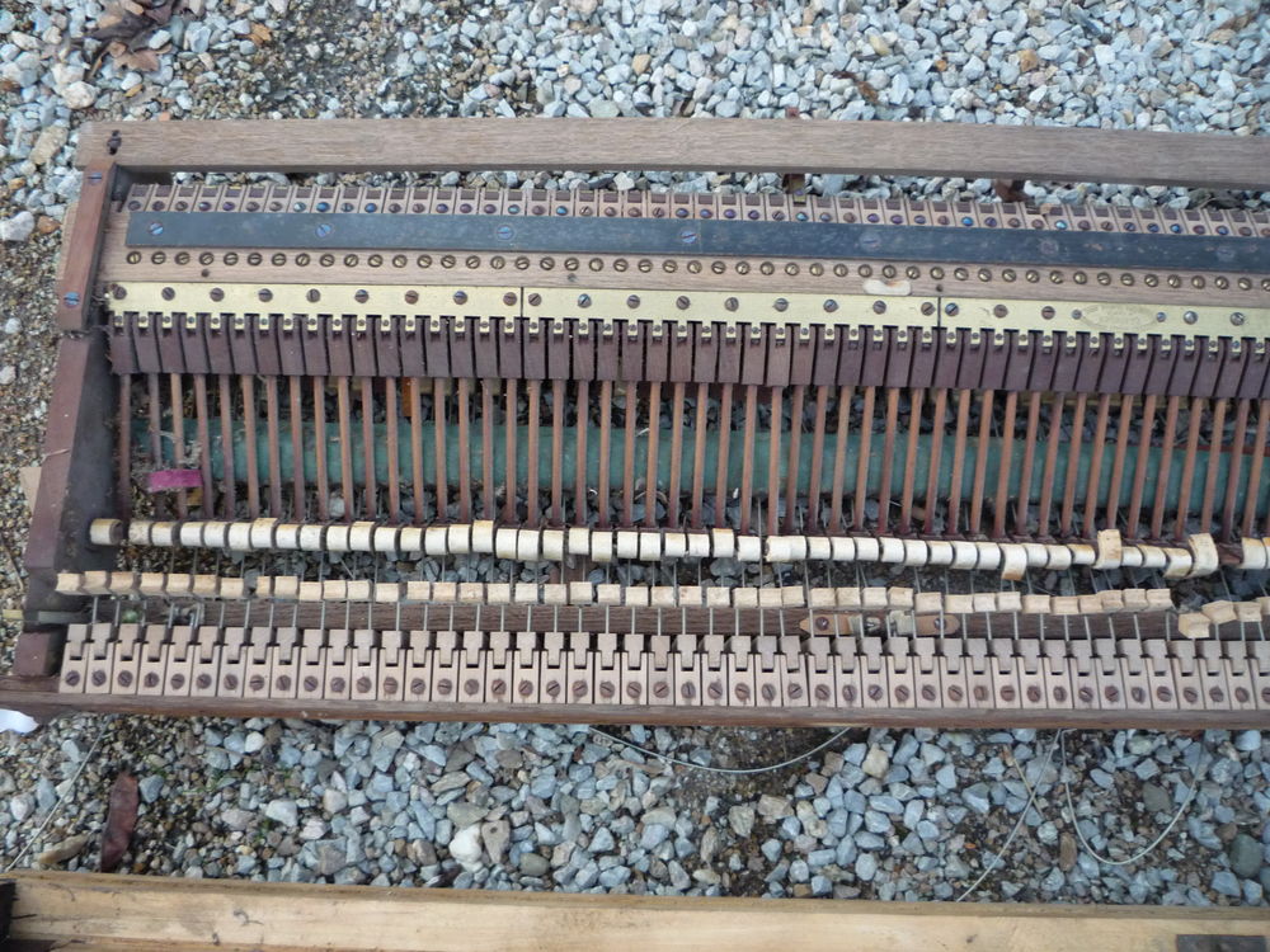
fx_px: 1101
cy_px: 476
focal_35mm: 30
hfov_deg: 60.0
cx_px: 635
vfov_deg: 46.8
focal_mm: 5.2
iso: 250
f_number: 3.3
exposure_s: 1/30
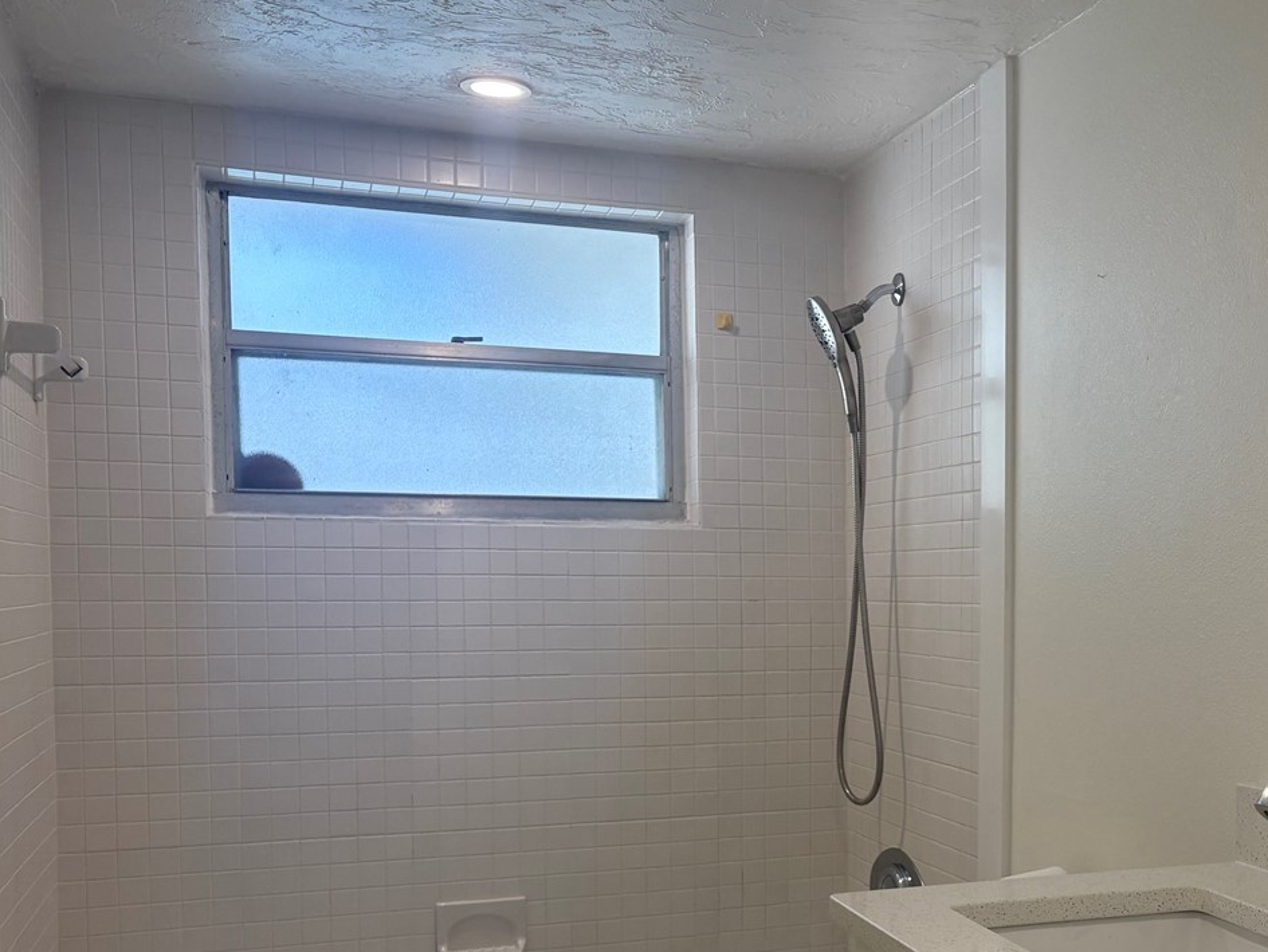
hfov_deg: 41.0
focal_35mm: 44
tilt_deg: -2.7
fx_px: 1612
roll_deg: +0.1
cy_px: 661
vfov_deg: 32.5
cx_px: 1022
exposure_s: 1/125
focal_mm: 5.96
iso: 64
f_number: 1.6
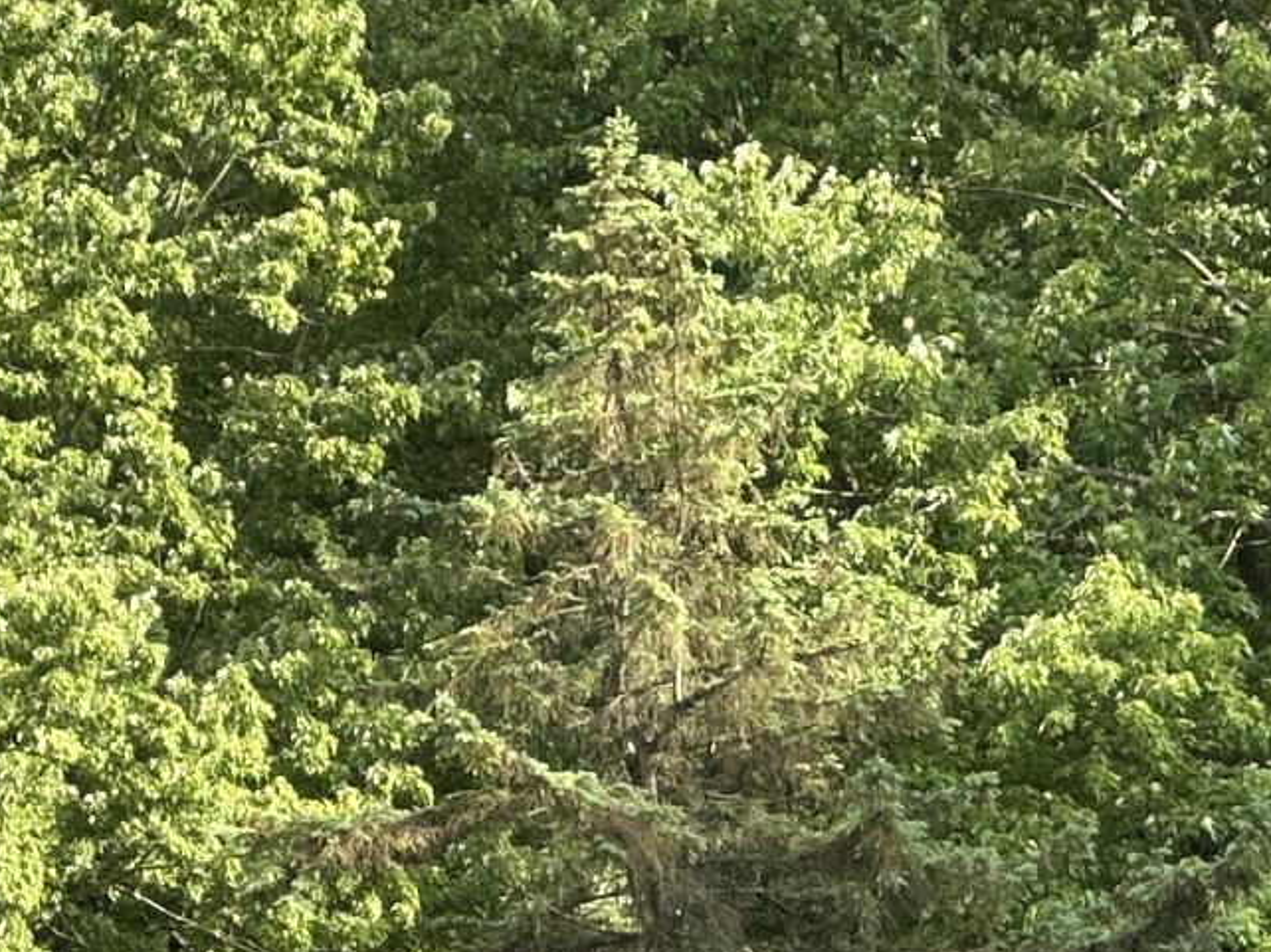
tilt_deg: +3.4
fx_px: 13213
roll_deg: +2.4
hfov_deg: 5.5
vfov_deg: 4.1
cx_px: 729
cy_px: 1449
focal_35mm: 360
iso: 32
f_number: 2.8
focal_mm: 9
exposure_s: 1/121
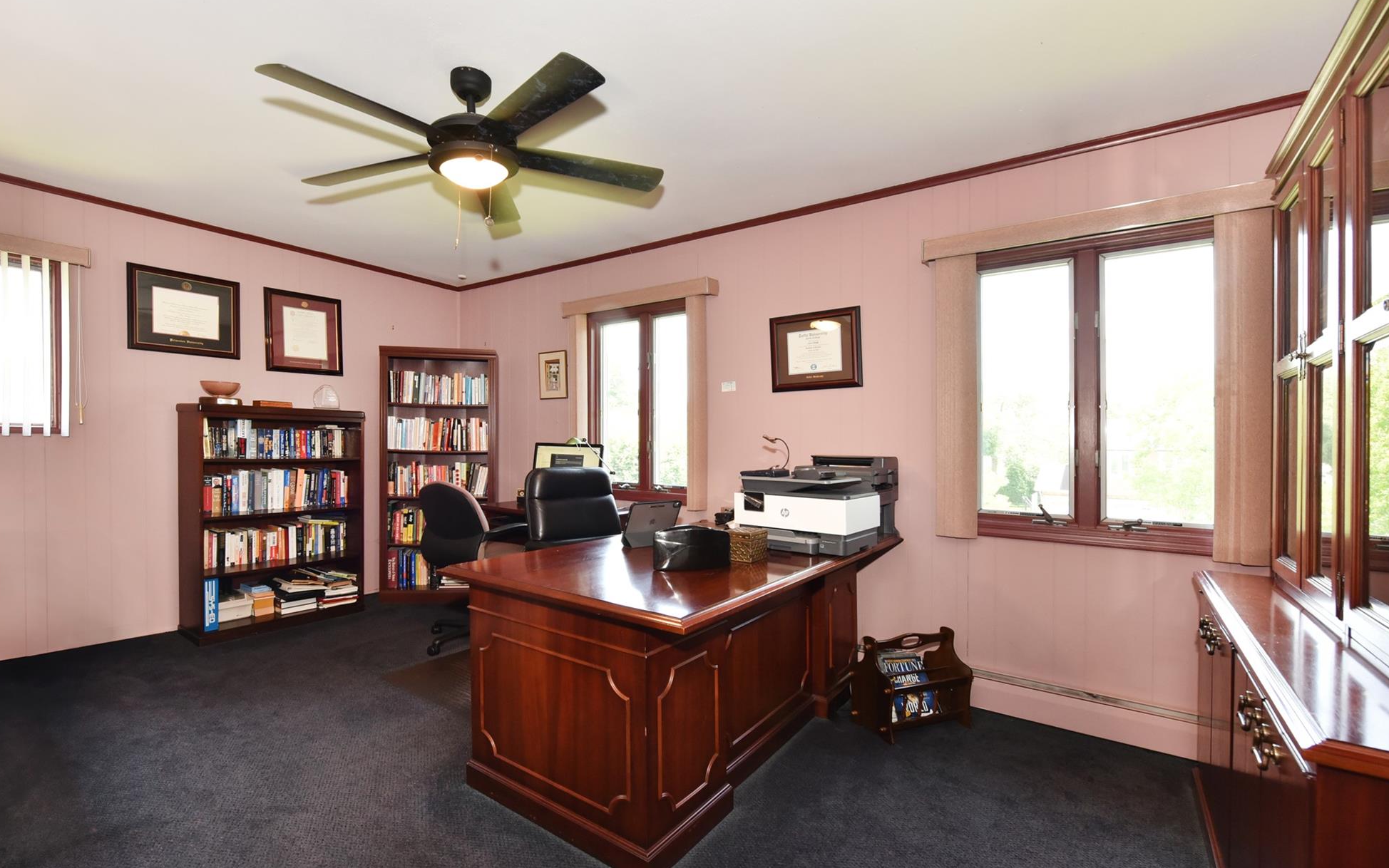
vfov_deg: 74.8
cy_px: 444
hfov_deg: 101.4
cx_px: 667
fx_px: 568
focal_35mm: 15
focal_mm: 14
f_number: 8
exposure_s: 1/60
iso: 1600
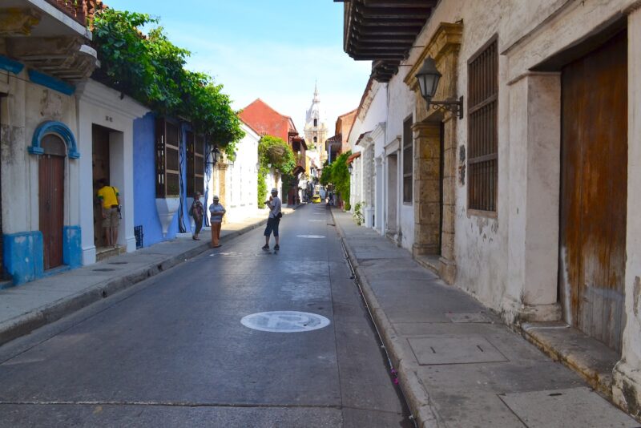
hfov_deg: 67.4
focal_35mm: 27
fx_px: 481
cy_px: 214
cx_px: 320
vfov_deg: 48.0
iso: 400
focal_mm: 18
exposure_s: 1/250
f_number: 10
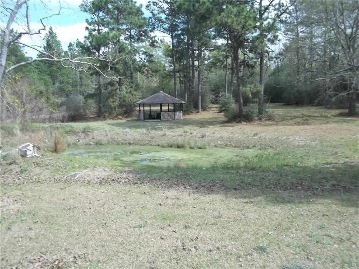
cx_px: 180
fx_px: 332
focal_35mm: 32
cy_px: 134
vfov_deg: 44.2
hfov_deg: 56.8
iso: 80
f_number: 8.8
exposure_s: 1/80
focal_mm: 5.7
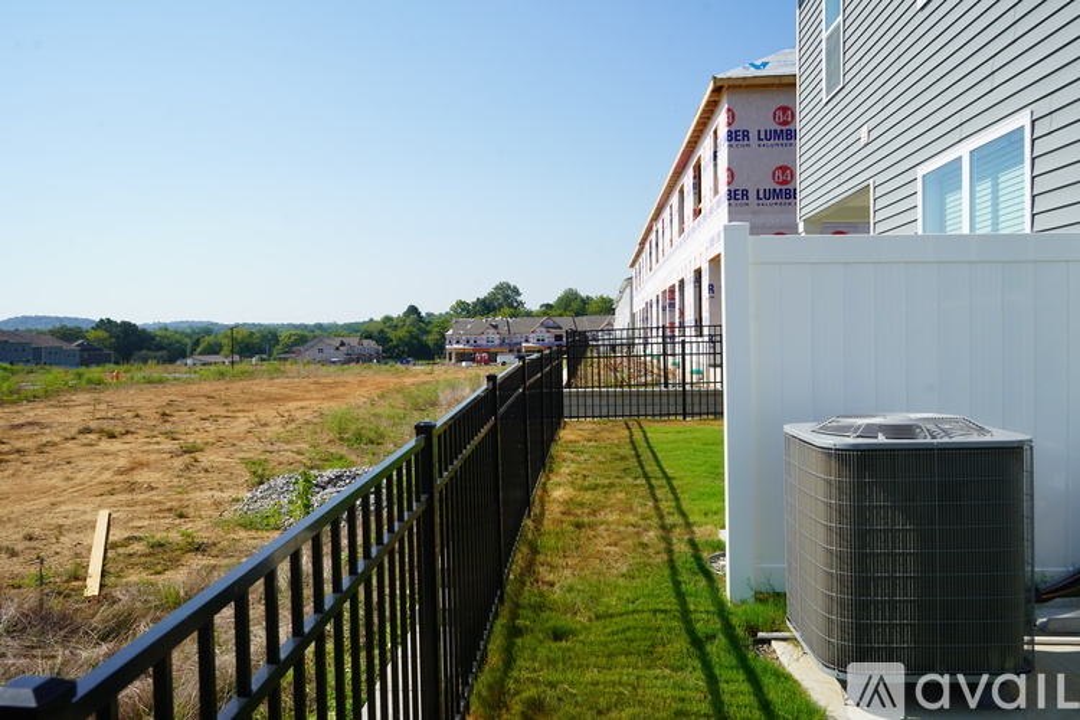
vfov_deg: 46.4
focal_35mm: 28
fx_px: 840
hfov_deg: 65.5
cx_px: 540
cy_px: 360
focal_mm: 28
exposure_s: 1/160
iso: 100
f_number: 10
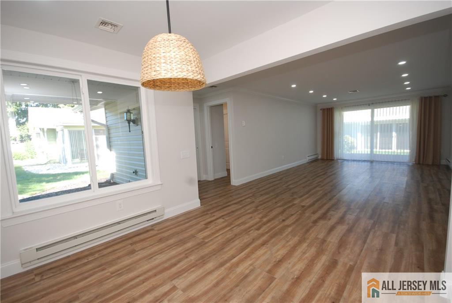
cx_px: 226
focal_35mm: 15
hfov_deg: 100.3
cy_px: 152
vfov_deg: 77.6
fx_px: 189
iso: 400
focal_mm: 10
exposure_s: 1/60
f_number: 5.6
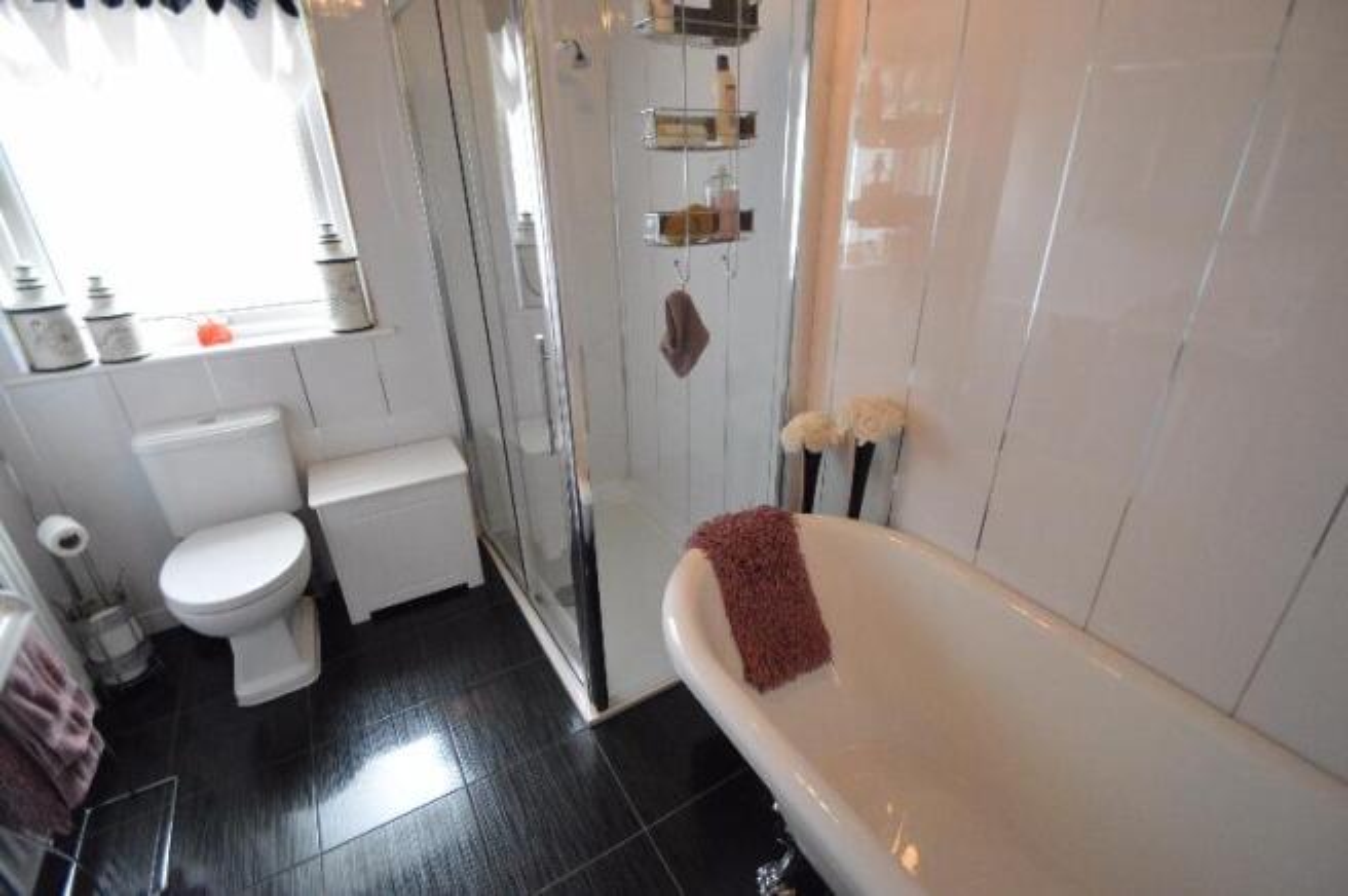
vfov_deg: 77.2
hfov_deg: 100.4
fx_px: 561
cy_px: 448
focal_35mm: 15
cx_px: 674
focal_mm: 10
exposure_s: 1/400
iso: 3200
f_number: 3.5
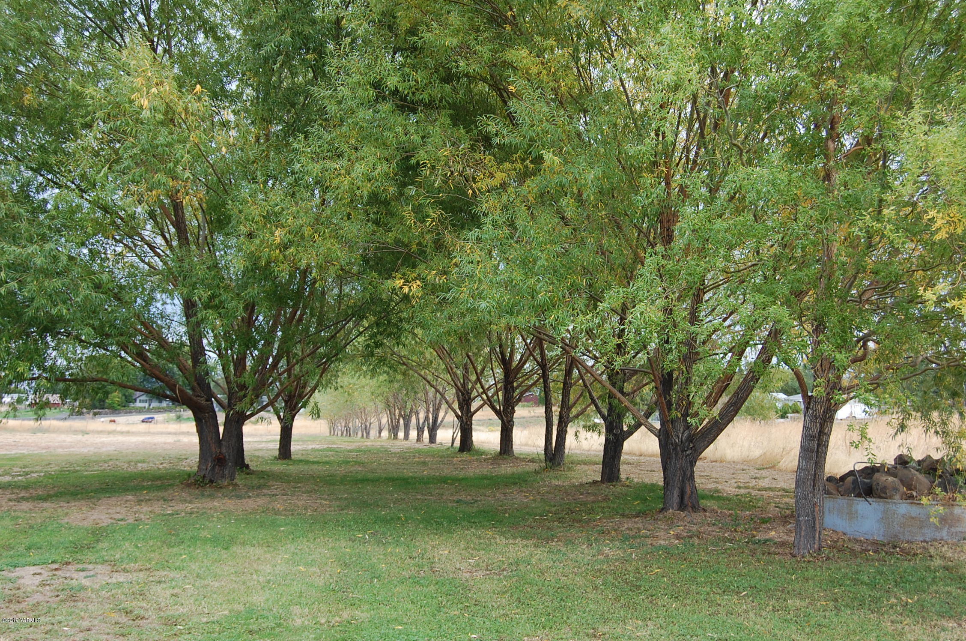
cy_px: 320
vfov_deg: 31.8
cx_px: 483
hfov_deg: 46.5
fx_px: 1125
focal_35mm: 42
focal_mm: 28
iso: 200
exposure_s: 1/125
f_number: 5.6
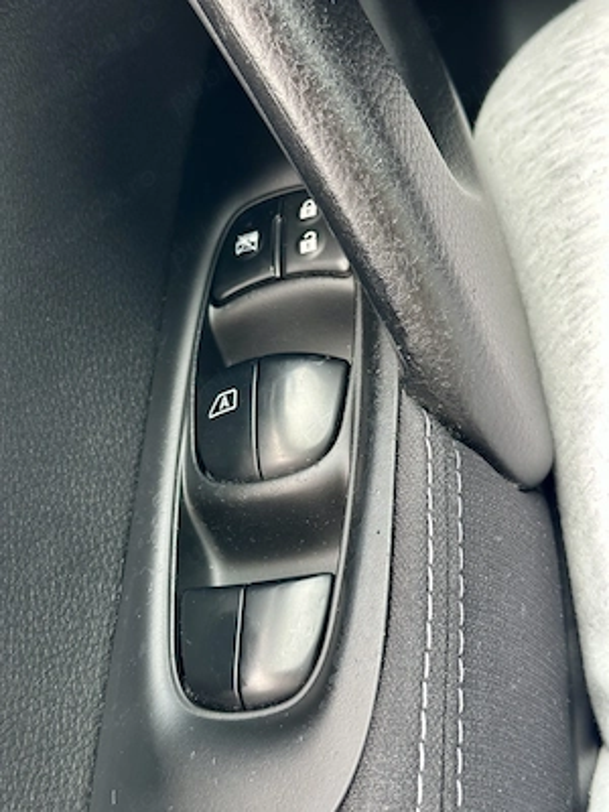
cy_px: 406
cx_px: 304
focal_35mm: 48
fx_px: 1126
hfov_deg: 30.3
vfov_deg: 39.7
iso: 100
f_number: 1.78
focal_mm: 6.86
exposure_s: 1/60
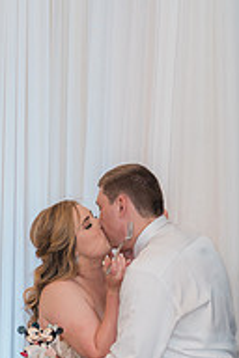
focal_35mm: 117
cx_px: 118
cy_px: 283
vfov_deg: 17.4
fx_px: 1165
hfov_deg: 11.7
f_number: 2.8
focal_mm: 50
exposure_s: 1/250
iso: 800
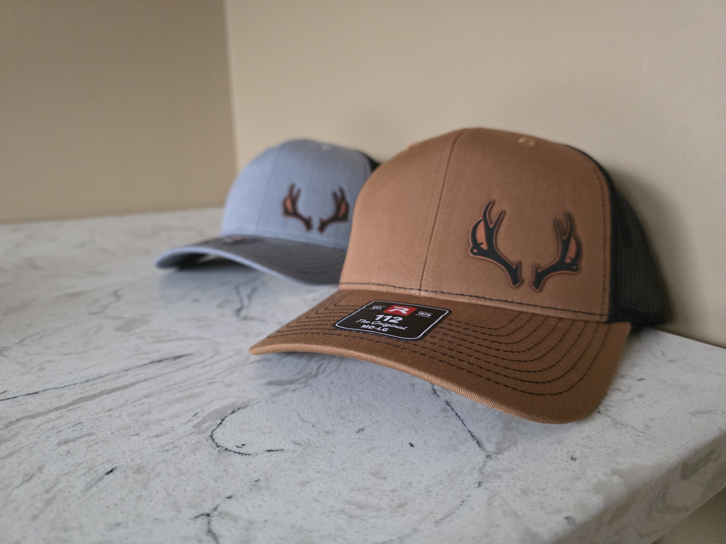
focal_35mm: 23
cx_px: 363
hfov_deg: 73.9
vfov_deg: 58.9
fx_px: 482
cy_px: 272
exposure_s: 1/120
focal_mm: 6.3
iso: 2500
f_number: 1.7
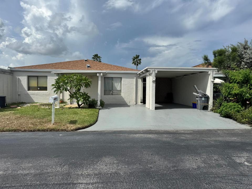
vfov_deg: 56.8
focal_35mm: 24
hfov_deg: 71.6
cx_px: 126
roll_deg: -0.9
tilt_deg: -1.6
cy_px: 94
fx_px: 175
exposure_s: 1/10417
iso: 80
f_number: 1.78
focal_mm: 6.76
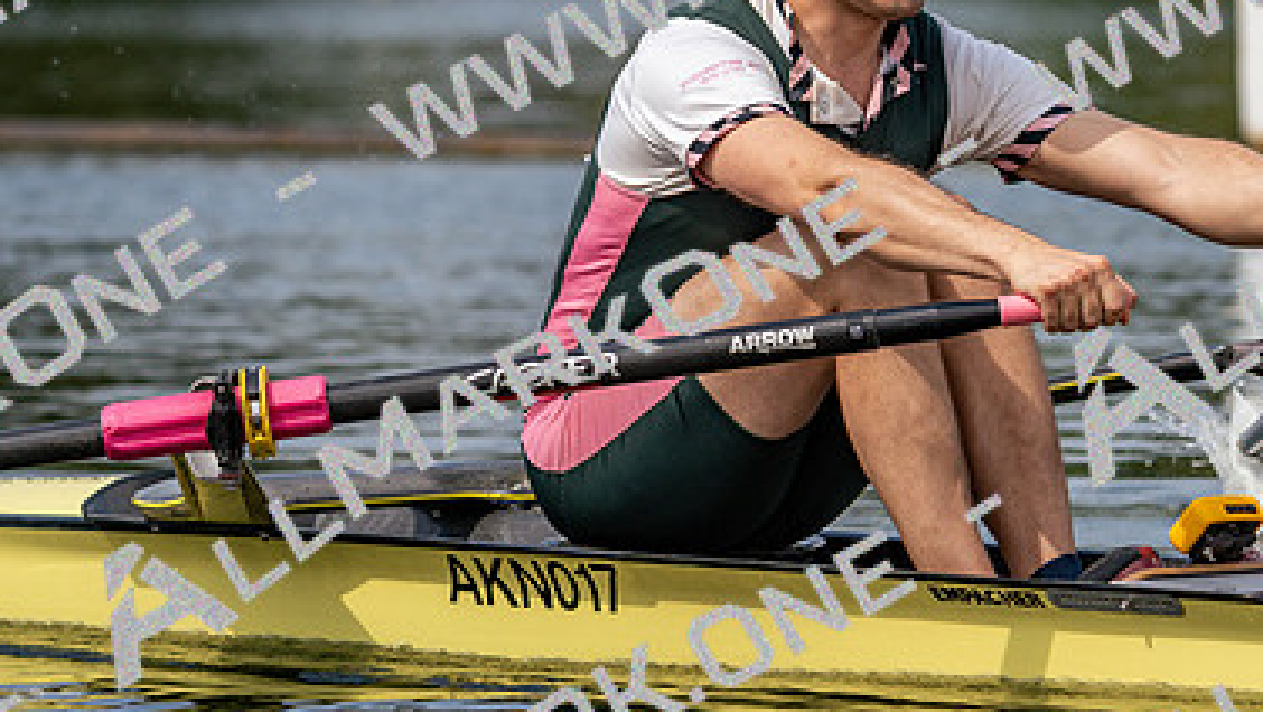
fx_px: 10823
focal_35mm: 323
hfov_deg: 6.7
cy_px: 170
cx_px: 786
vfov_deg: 3.8
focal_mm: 200
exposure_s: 1/1600
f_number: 5.6
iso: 250
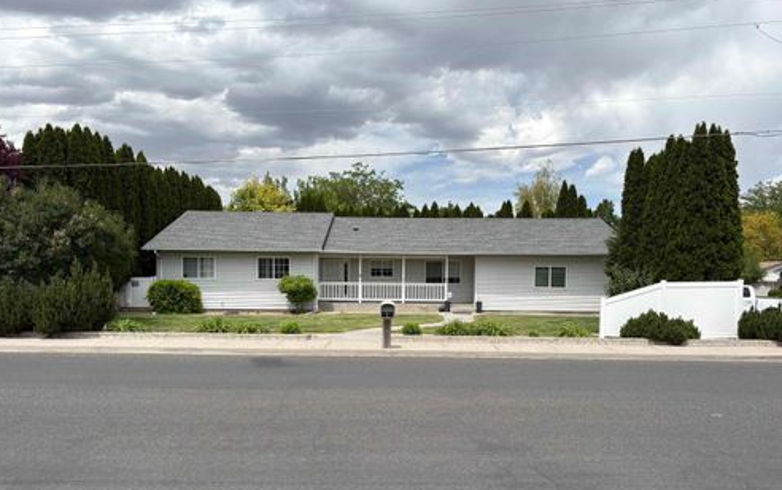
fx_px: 597
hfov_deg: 66.4
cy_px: 290
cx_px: 391
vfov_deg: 44.4
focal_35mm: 28
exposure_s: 1/4329
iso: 50
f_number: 1.6
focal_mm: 5.96
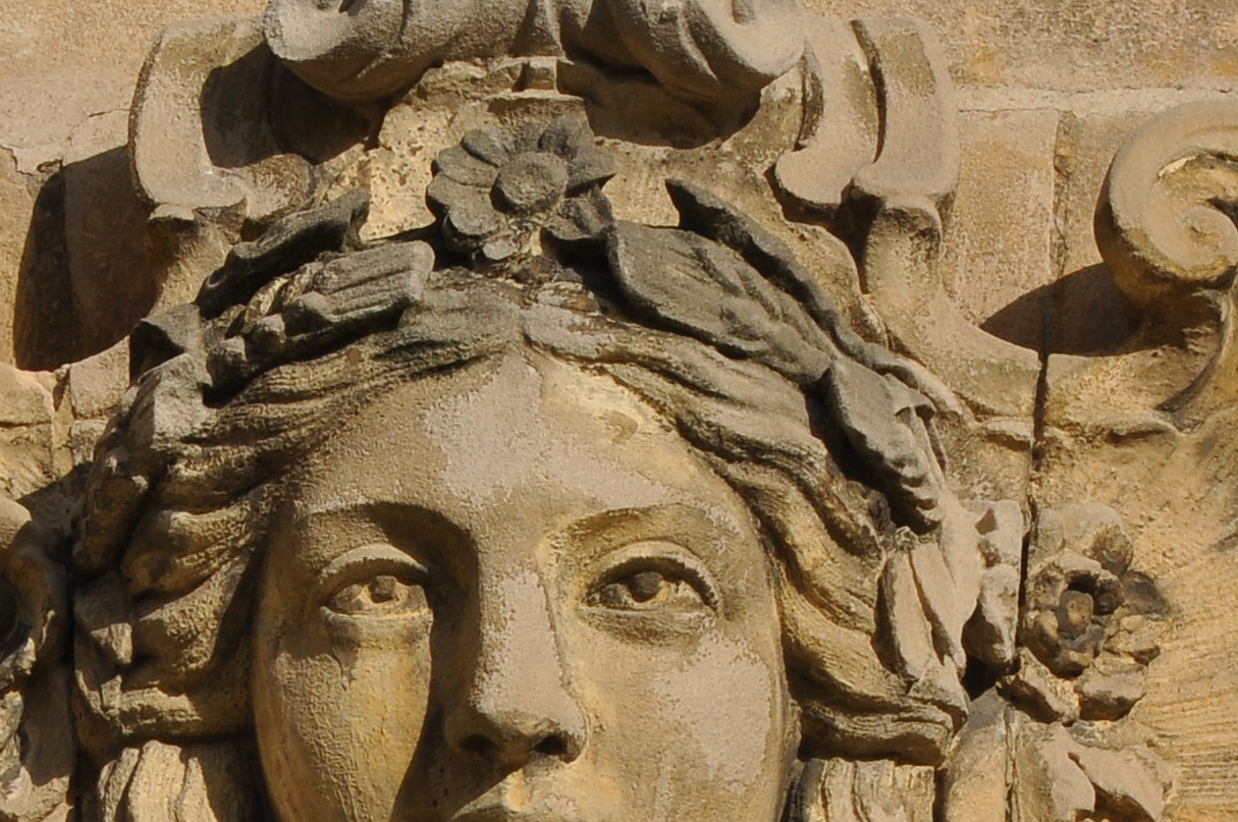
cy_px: 659
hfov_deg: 3.7
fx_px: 19089
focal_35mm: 556
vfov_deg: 2.5
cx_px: 560
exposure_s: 1/160
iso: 200
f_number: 16
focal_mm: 105
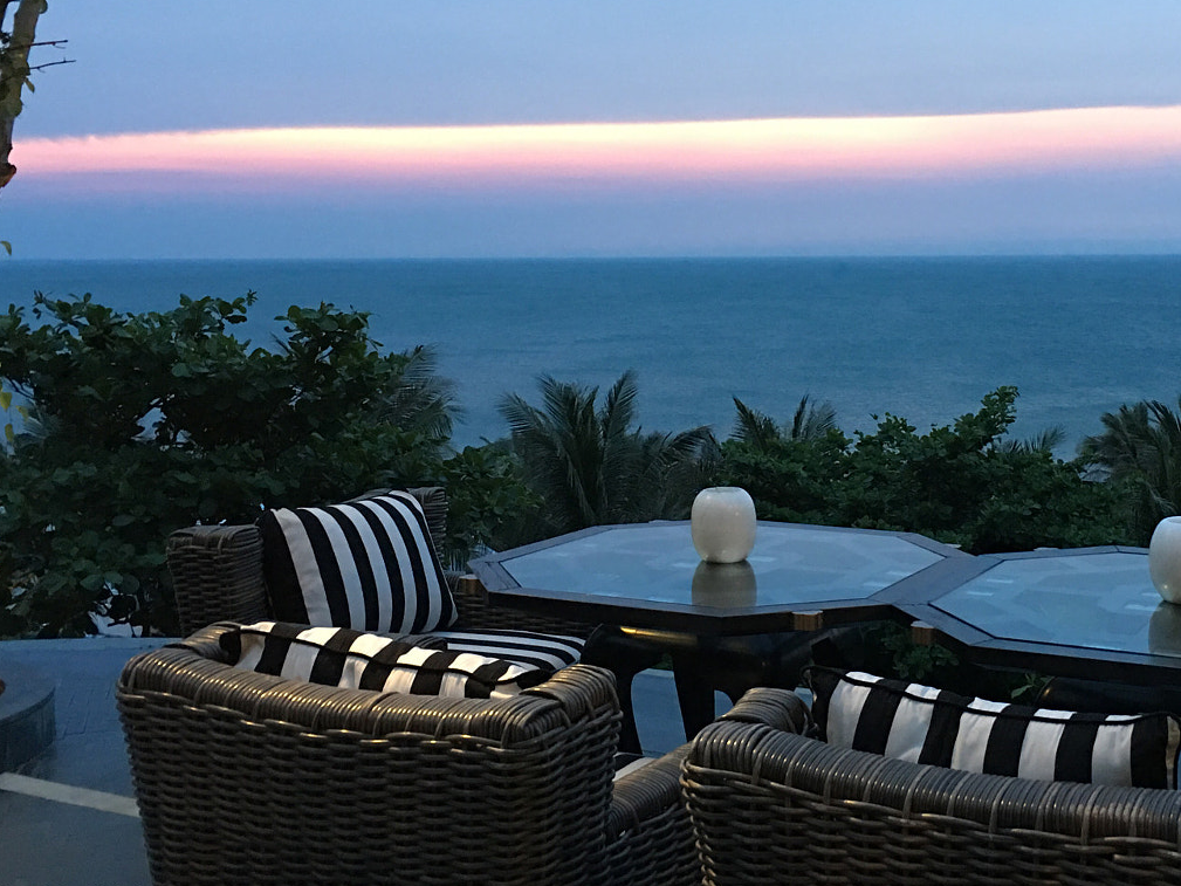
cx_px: 789
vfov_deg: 31.5
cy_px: 366
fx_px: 1570
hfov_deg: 40.7
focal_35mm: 46
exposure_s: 1/4
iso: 100
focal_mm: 4.15
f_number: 2.2
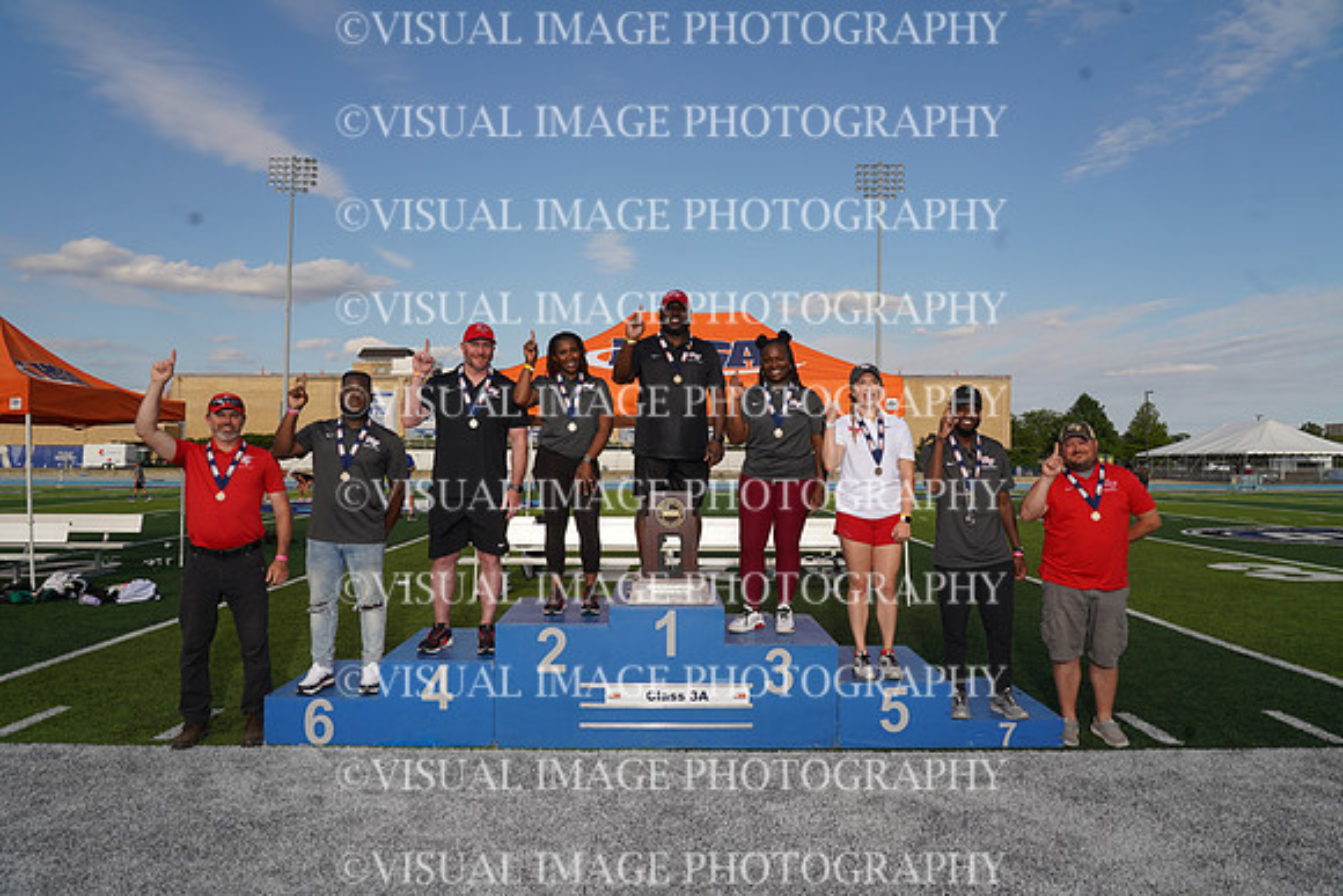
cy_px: 448
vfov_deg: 53.2
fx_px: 896
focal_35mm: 24
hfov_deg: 73.7
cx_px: 672
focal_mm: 24
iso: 100
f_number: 9
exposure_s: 1/250
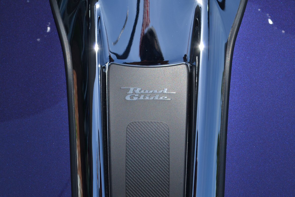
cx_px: 148
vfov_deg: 19.7
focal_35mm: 69
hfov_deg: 29.2
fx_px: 565
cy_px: 98
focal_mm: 46
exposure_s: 1/400
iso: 100
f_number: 10
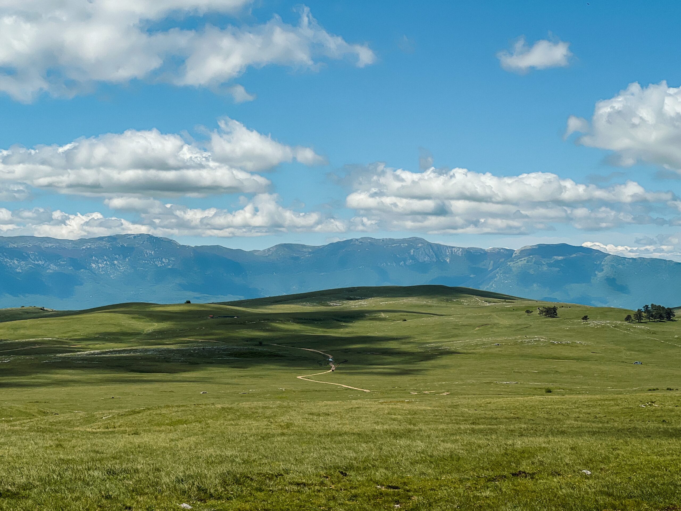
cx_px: 340
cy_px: 256
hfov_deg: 25.3
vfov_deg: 19.1
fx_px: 1515
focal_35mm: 77
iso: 32
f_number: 2.8
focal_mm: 9
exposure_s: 1/1250
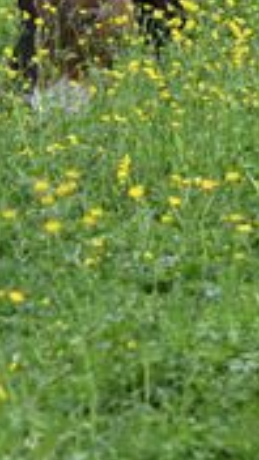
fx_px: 7423
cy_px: 56
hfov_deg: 2.0
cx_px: 97
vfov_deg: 3.6
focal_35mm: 608
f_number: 11
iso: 500
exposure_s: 1/250
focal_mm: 200
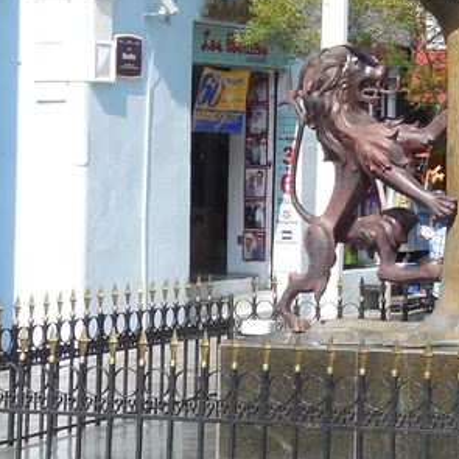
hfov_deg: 11.4
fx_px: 2265
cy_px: 59
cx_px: 545
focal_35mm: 151
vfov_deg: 11.5
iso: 125
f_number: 5.6
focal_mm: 11.3
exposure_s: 1/320
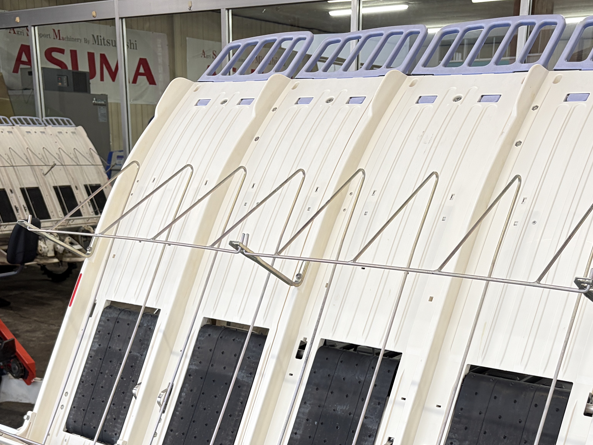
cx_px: 347
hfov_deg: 39.5
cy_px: 397
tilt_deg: -17.1
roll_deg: -1.1
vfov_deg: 29.1
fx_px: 822
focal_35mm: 48
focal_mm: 5.96
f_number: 1.6
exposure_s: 1/60
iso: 80
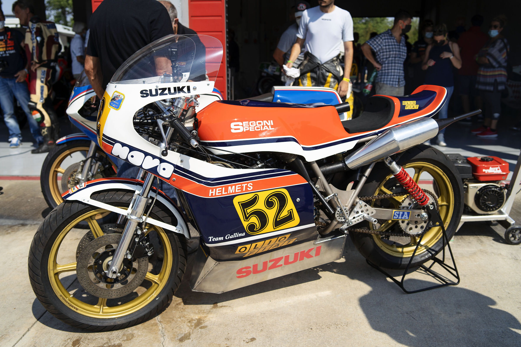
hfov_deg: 54.4
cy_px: 174
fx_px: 506
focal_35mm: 35
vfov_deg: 37.9
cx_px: 260
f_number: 4.5
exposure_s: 1/2000
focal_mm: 35
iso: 125
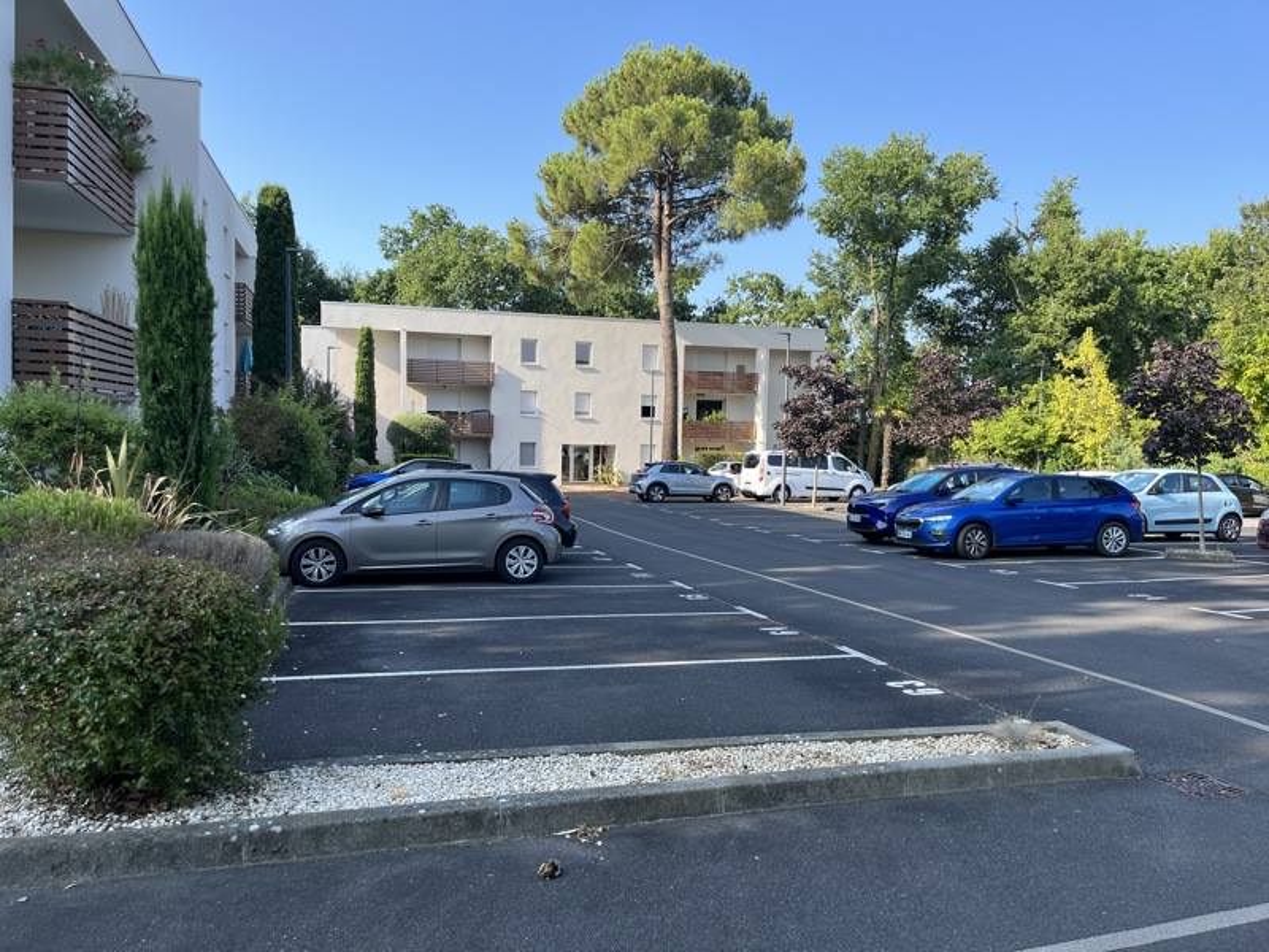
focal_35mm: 26
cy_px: 476
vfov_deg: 53.1
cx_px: 634
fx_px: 953
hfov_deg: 67.3
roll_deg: -0.6
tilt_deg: -2.0
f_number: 1.6
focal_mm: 5.1
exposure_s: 1/1009
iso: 50
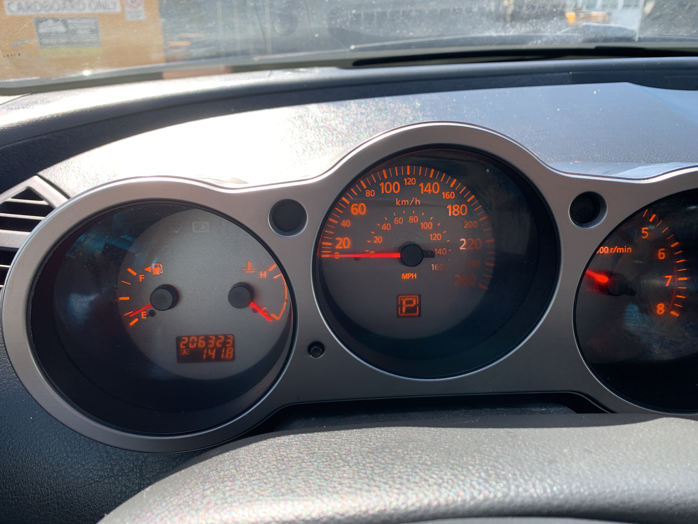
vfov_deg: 53.1
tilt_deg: -22.4
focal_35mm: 26
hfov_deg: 67.3
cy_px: 262
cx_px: 349
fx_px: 524
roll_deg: +1.1
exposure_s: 1/291
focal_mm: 4.25
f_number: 1.8
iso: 25
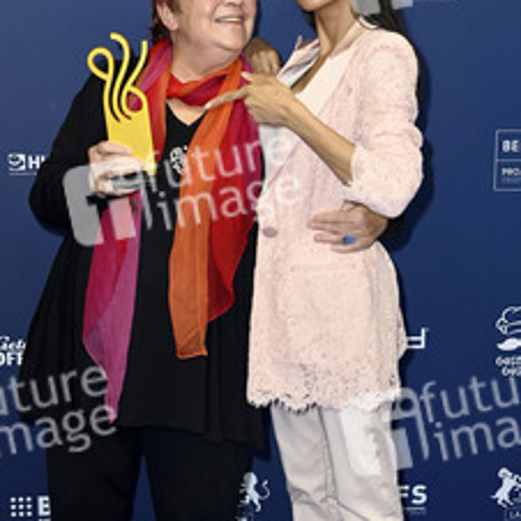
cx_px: 249
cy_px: 307
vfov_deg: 26.1
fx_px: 1124
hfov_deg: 26.1
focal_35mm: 66
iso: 800
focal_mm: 44
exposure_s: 1/250
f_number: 5
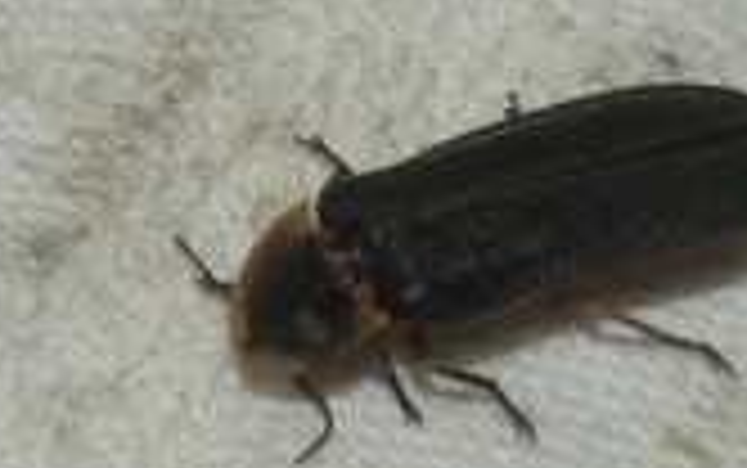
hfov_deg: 5.8
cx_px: 479
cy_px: 248
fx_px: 7314
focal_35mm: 359
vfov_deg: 3.7
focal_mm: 11.9
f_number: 4.2
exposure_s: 1/60
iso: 80
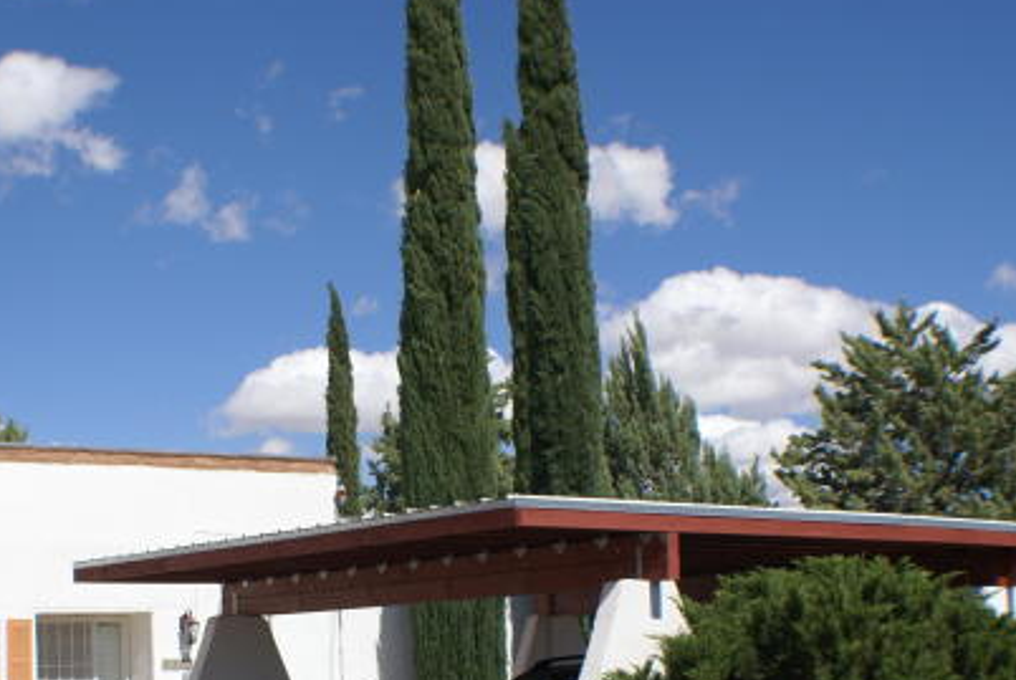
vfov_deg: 18.0
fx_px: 2119
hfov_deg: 26.8
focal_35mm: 75
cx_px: 353
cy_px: 574
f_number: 5.6
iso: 100
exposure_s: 1/640
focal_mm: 28
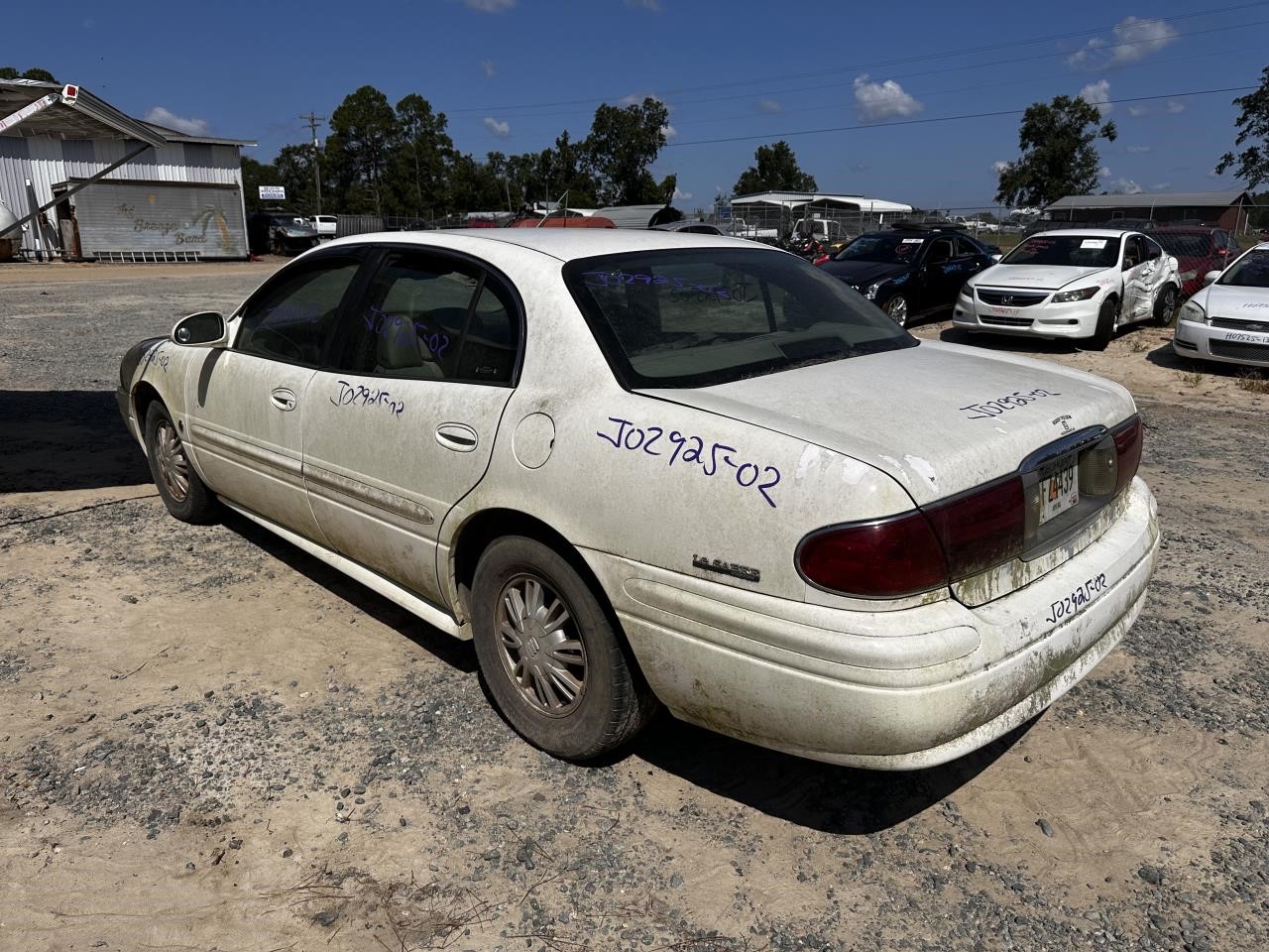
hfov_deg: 71.6
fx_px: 880
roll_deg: +0.7
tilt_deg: -14.2
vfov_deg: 56.8
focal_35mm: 24
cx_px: 634
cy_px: 476
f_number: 1.78
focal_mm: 6.86
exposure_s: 1/13699
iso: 80
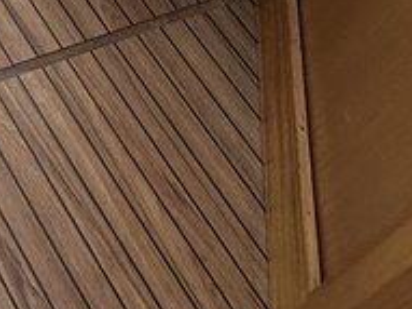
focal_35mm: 88
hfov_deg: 16.5
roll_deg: -6.4
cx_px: -429
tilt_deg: -31.6
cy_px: -596
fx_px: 1047
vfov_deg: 11.2
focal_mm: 2.22
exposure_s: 1/99
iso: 40
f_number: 2.2
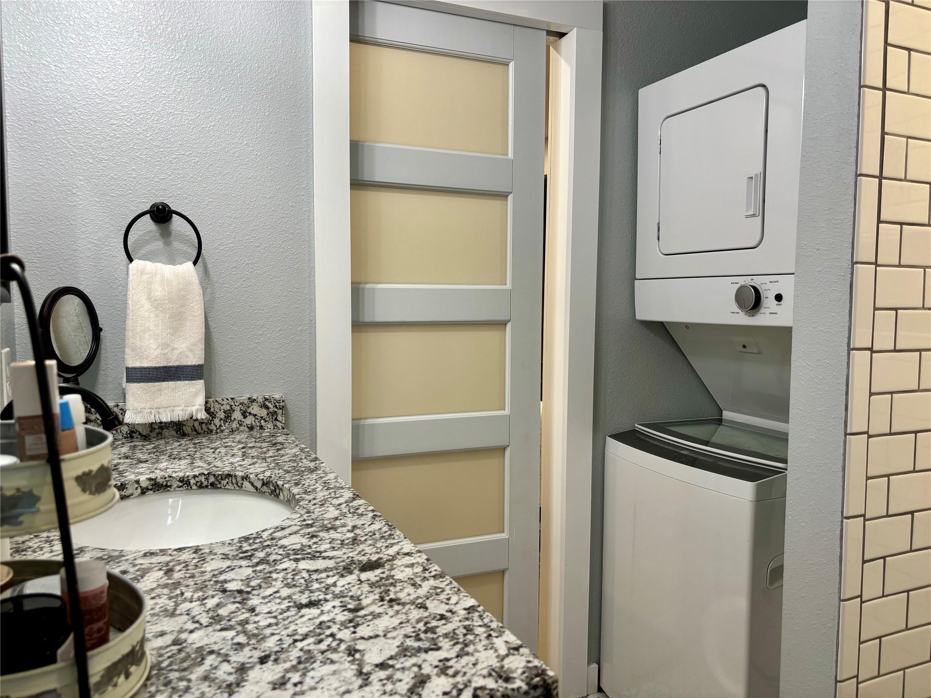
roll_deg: -0.6
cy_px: 349
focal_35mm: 26
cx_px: 466
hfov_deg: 67.3
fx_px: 699
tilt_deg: -3.5
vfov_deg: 53.1
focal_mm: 5.96
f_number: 1.6
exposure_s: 1/60
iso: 100
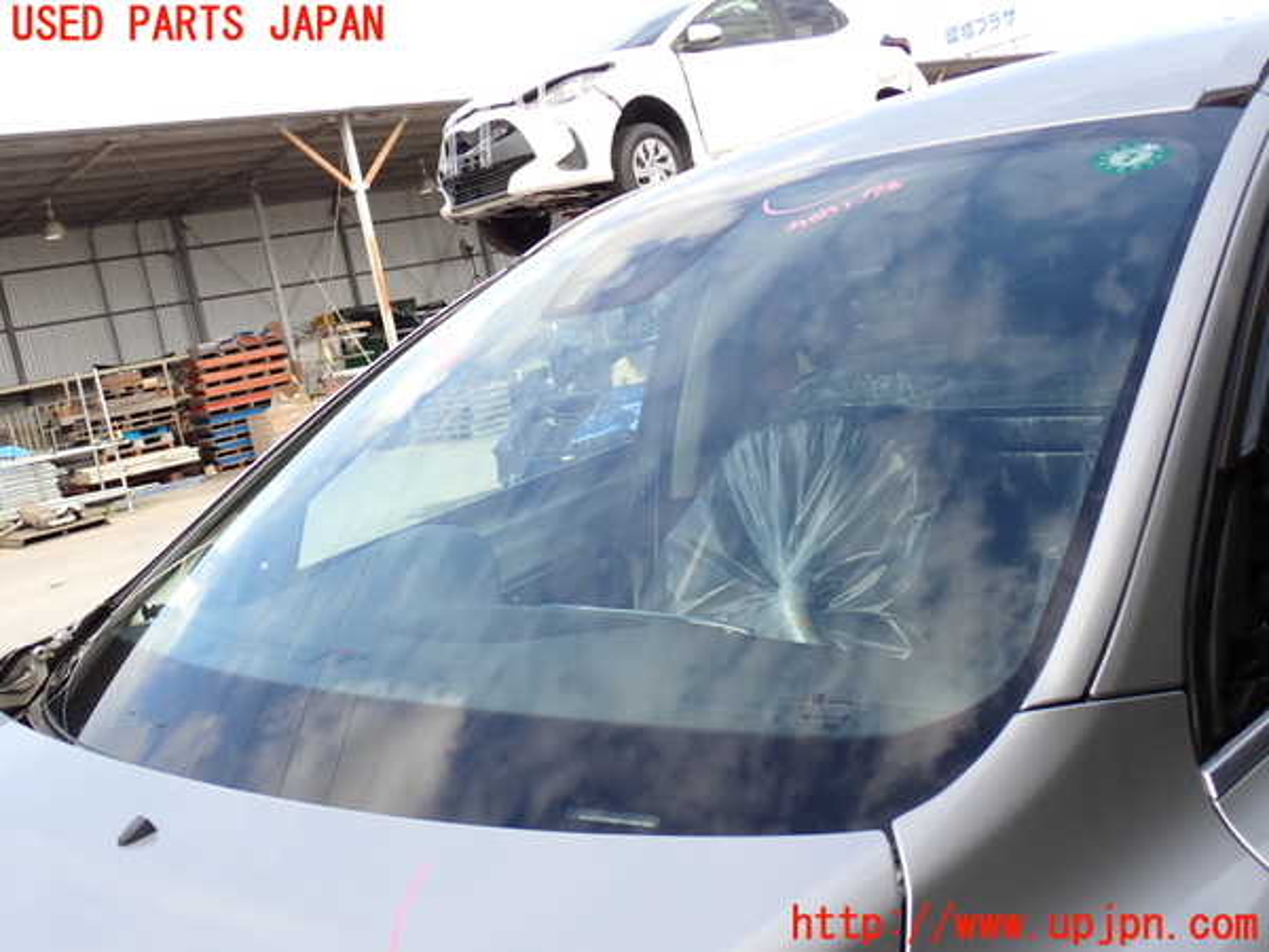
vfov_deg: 37.7
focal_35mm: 38
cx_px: 634
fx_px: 1393
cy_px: 476
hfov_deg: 49.0
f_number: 3.5
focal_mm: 6.83
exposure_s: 1/320
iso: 100
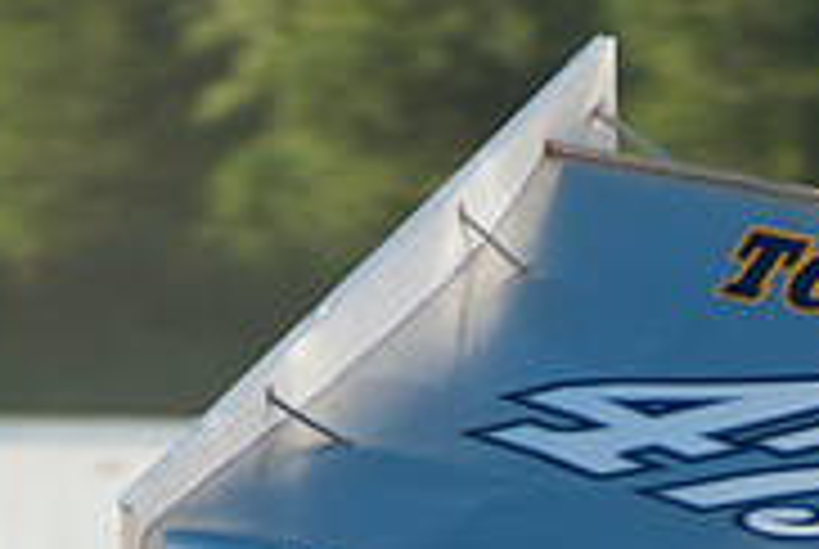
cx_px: 464
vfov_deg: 1.4
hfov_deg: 2.2
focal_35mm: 957
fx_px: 21807
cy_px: 868
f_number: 4
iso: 100
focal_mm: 200
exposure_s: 1/640
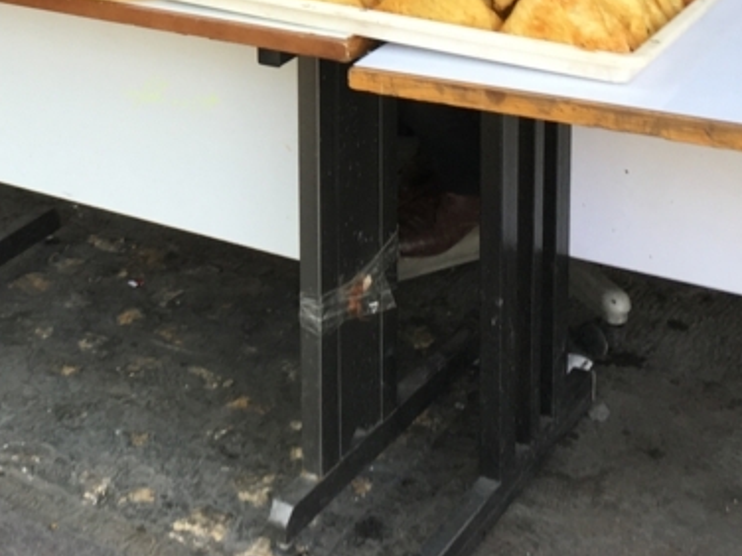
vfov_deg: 18.1
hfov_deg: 24.0
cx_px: 73
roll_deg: +3.8
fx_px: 1693
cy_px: -32
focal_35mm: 79
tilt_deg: -12.9
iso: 32
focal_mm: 4.15
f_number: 2.2
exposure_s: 1/120
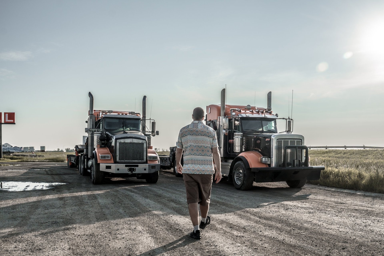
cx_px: 192
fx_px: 352
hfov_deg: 57.2
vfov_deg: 39.9
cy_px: 128
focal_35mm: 33
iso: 100
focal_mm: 22
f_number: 8
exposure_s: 1/500
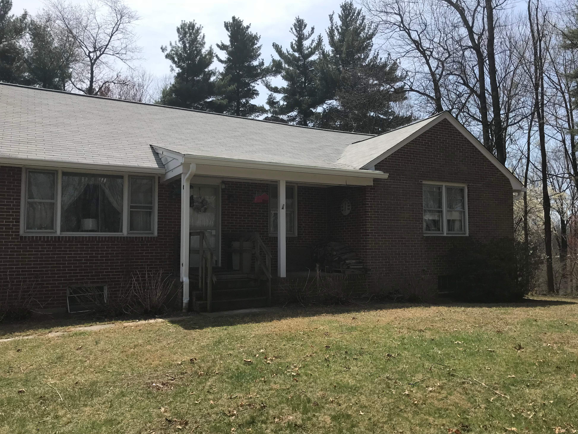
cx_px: 299
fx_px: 484
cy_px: 218
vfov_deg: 48.2
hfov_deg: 61.6
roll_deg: +0.3
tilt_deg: +2.8
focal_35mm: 29
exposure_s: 1/2519
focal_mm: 3.99
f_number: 1.8
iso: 20
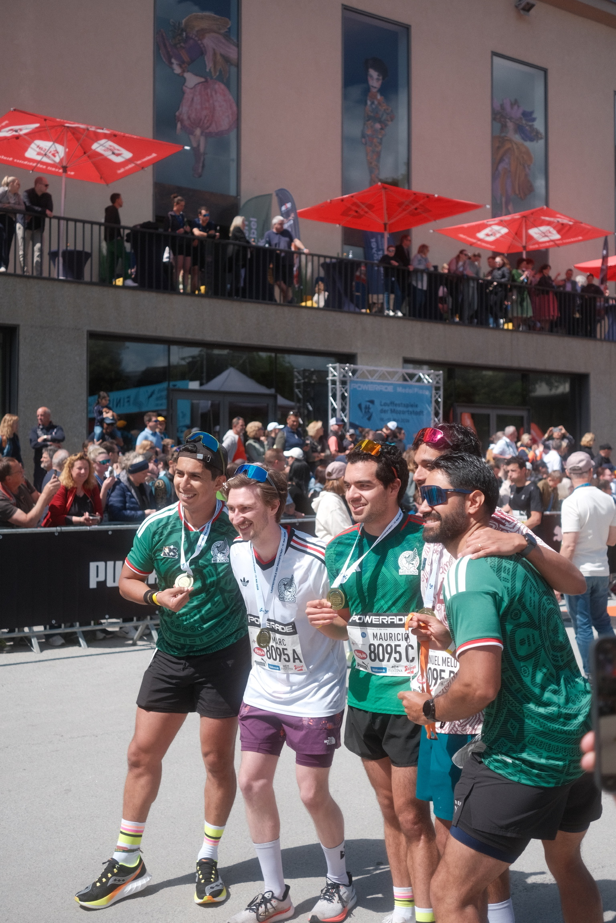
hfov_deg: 32.6
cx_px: 308
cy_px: 462
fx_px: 1052
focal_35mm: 41
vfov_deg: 47.4
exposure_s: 1/2200
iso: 160
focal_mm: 27
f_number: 2.8
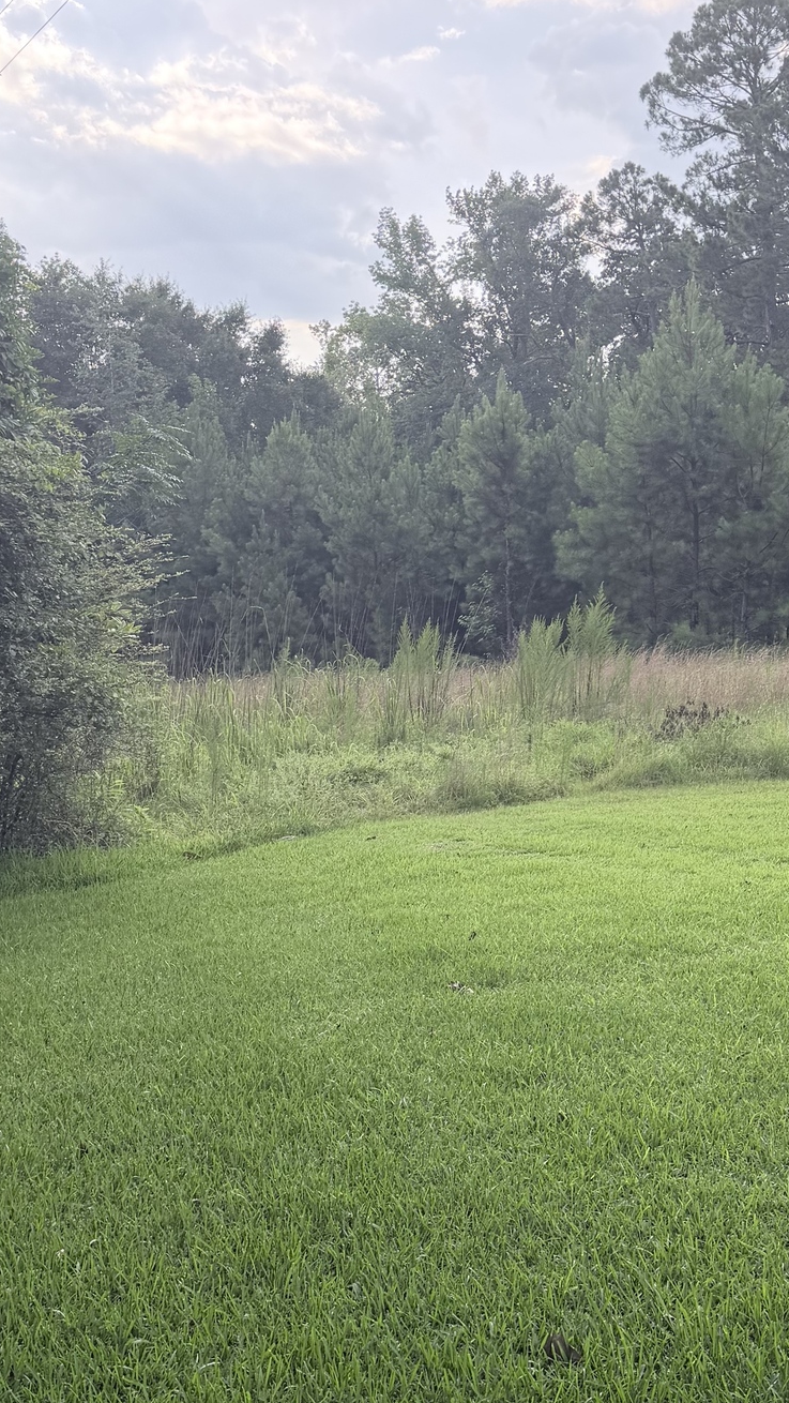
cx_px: 513
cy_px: 681
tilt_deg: -4.1
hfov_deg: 25.9
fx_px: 1711
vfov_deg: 44.6
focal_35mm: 46
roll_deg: +3.5
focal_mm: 6.76
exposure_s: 1/920
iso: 80
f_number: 1.78
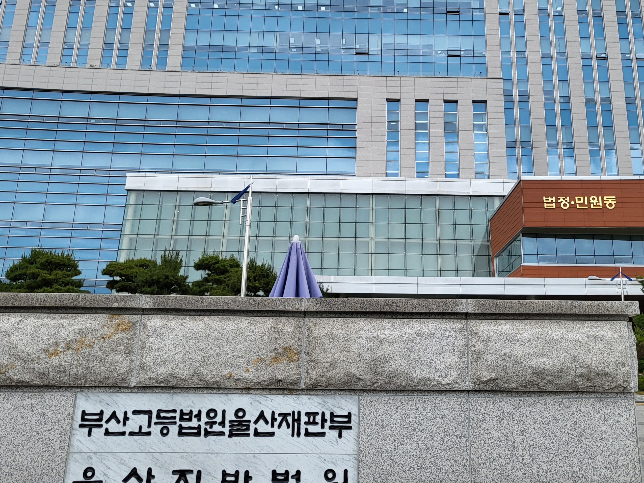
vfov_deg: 35.4
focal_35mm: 40
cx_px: 387
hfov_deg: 46.5
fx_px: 744
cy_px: 138
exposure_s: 1/1854
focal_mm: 4.25
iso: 50
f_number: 1.8
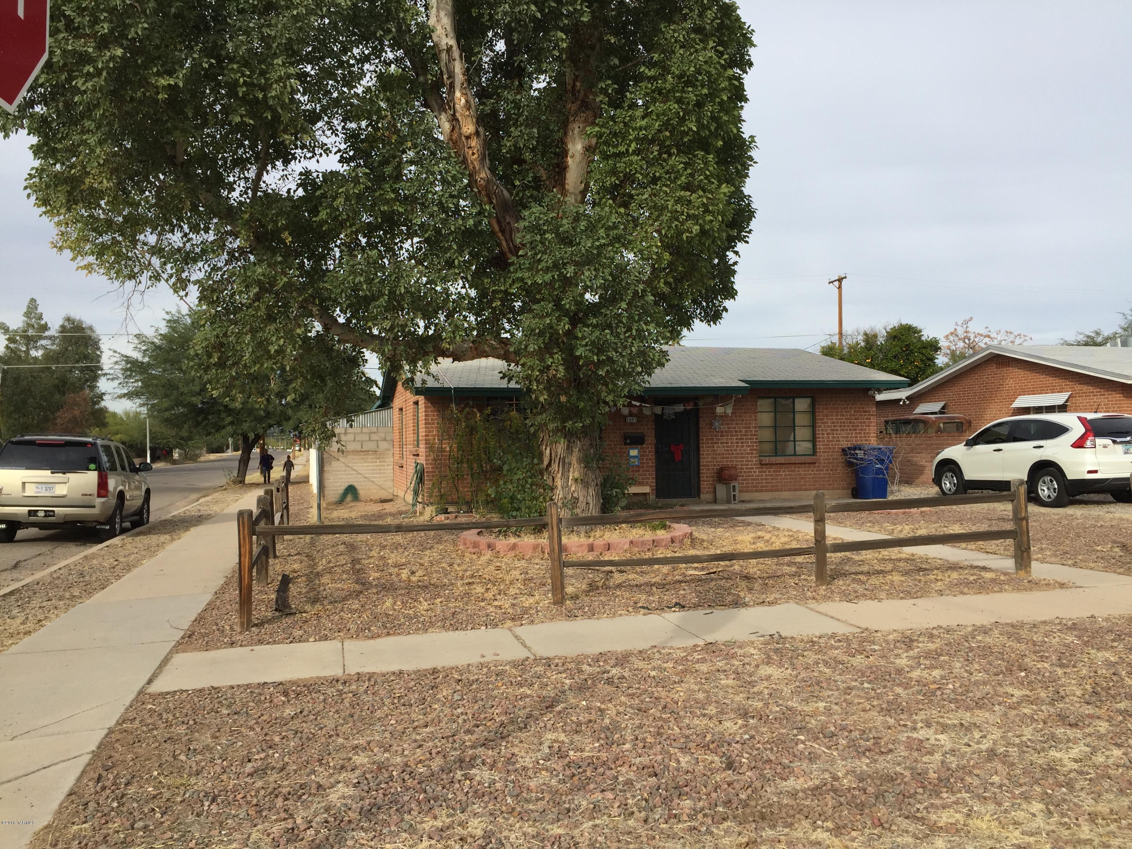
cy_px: 424
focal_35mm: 29
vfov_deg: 48.2
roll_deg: +0.7
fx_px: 948
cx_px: 566
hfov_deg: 61.7
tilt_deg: +1.5
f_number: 2.2
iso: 32
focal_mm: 4.15
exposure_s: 1/1522
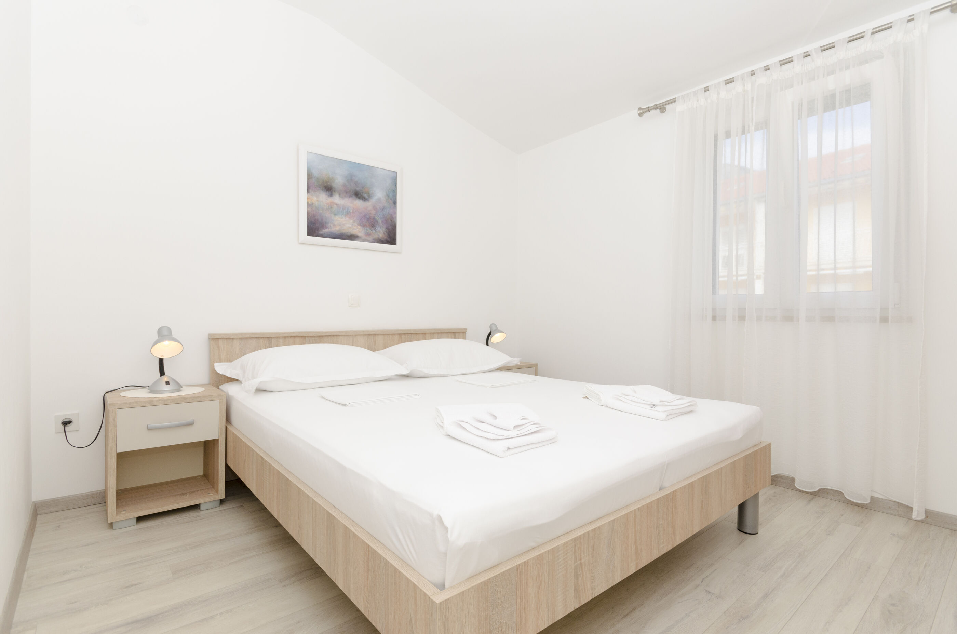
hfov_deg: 92.6
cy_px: 317
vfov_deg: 69.4
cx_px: 478
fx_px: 458
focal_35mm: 17
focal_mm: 11.5
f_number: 8
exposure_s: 1/200
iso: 250
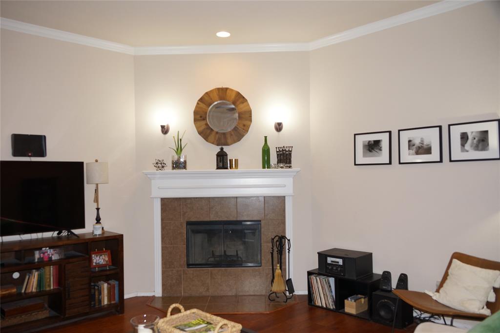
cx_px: 250
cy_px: 166
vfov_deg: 43.6
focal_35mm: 30
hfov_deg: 61.9
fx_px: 417
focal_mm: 20
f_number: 4
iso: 320
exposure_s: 1/60
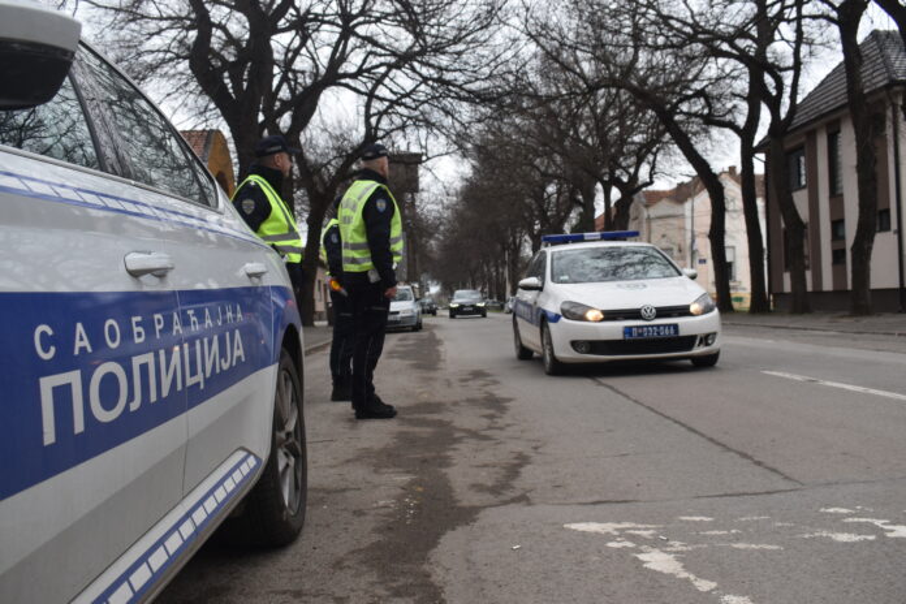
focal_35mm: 36
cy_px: 302
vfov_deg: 36.9
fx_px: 906
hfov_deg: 53.1
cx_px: 453
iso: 200
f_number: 6.3
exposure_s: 1/250
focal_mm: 24
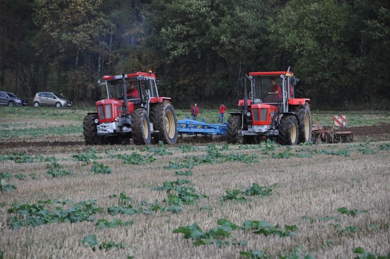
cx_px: 195
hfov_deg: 9.8
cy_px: 130
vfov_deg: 6.5
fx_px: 2272
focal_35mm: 210
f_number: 6
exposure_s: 1/500
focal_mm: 140
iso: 360
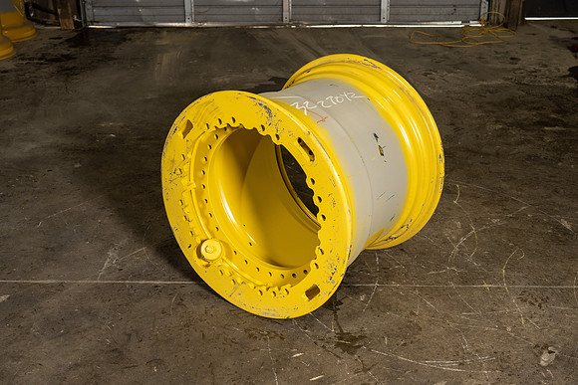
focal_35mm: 46
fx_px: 739
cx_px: 289
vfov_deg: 29.3
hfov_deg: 42.7
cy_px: 192
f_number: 5.6
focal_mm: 46
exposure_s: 1/125
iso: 800
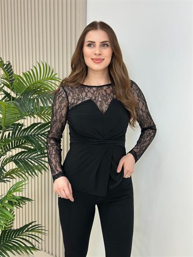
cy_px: 128
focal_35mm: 48
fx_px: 357
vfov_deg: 39.6
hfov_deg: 30.3
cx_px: 96
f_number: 1.78
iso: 64
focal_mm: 6.86
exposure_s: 1/100
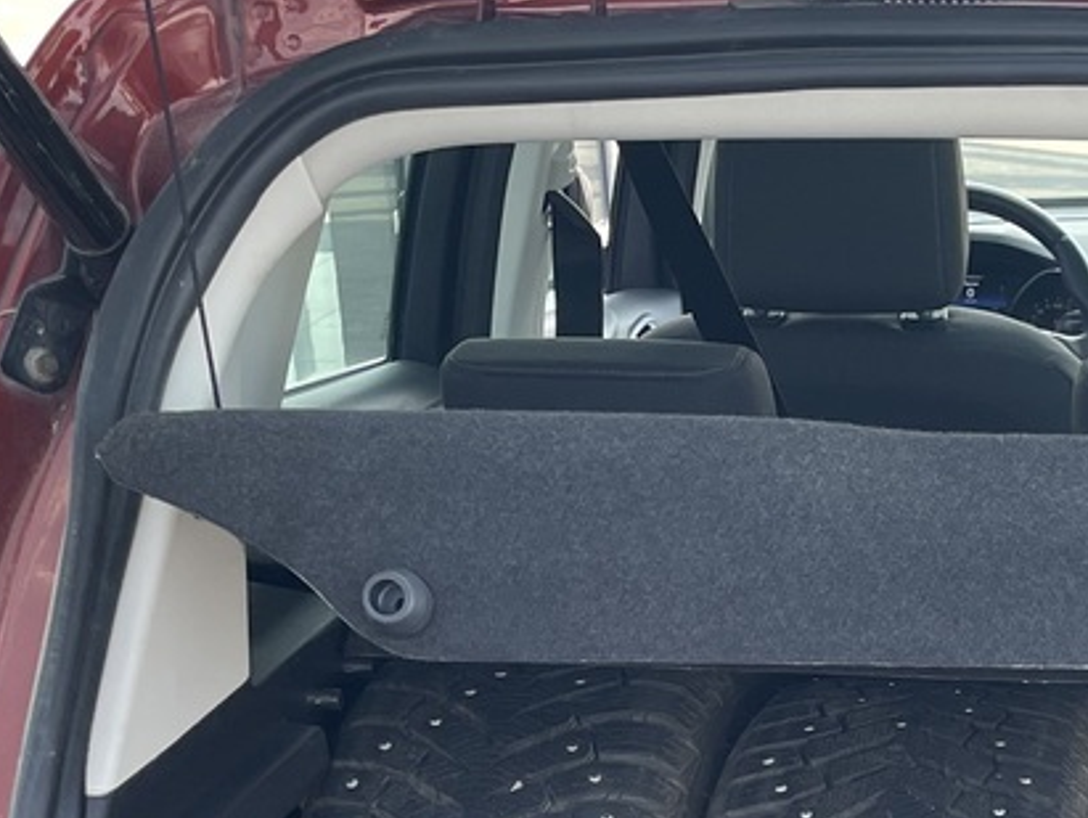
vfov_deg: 15.2
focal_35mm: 91
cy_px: 1189
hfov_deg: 20.1
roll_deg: -0.4
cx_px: 1316
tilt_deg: -24.1
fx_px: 2863
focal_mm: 4.2
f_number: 1.6
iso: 40
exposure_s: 1/121
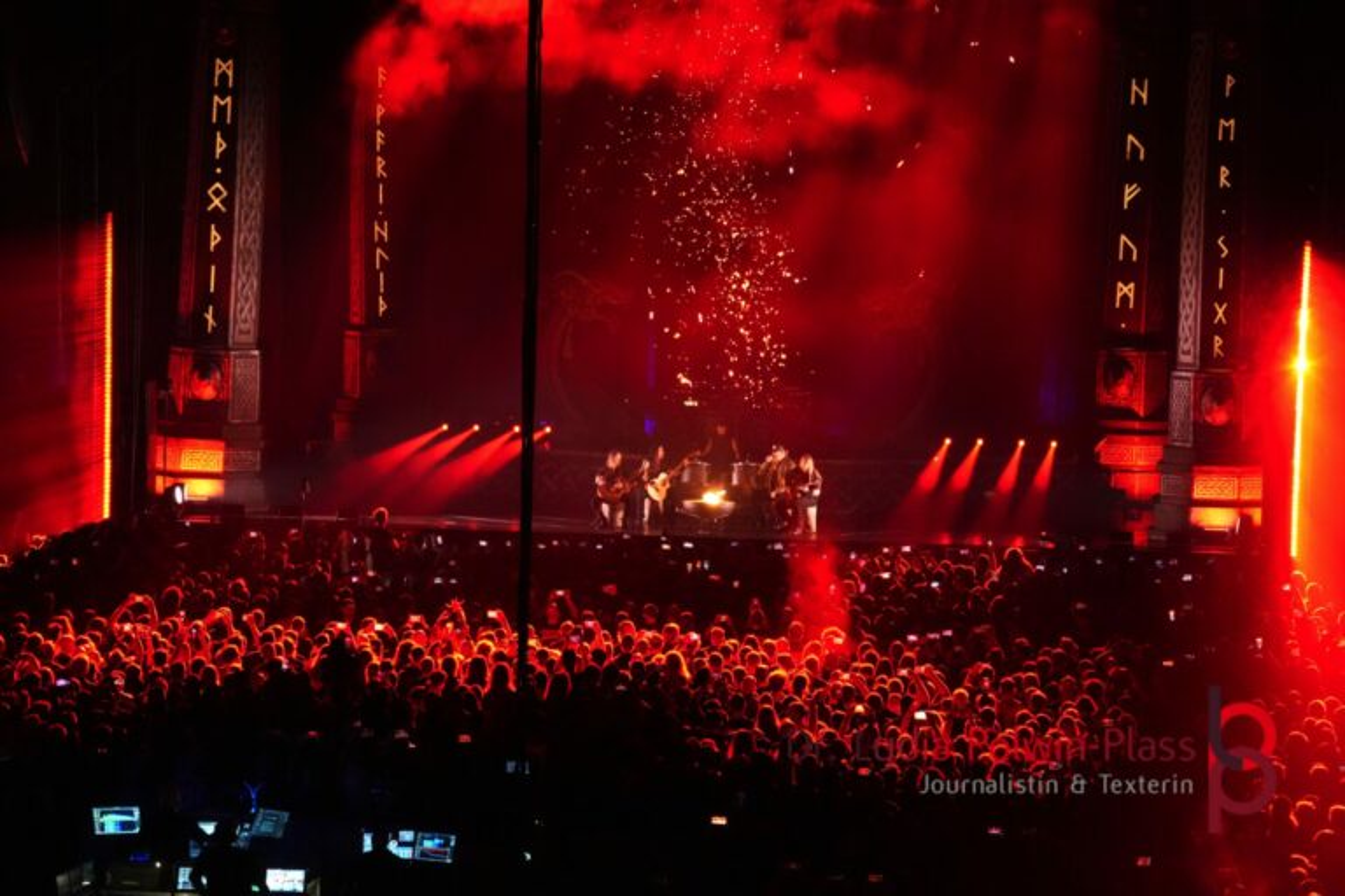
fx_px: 4707
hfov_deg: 16.3
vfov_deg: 10.9
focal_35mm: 126
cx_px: 672
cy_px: 448
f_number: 5
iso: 6400
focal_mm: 84
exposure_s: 1/40
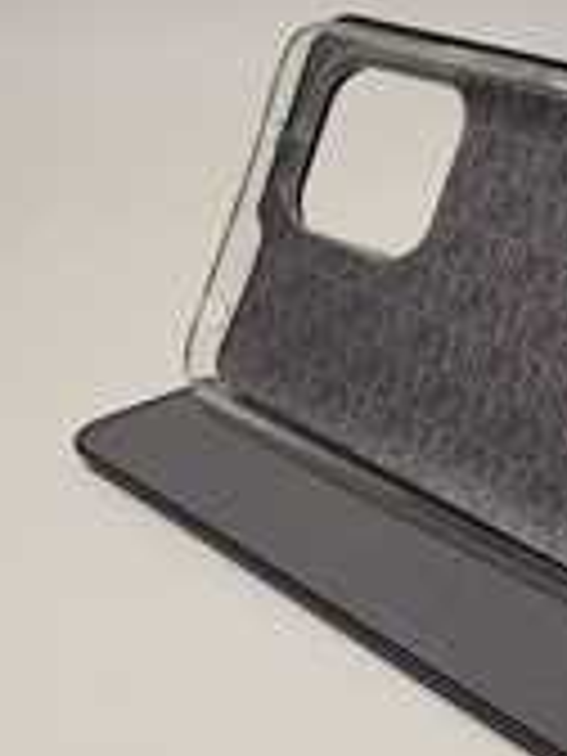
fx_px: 1354
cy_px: 482
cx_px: 598
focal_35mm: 62
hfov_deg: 22.5
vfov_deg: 31.0
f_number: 1.8
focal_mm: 5.4
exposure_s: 1/100
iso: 80
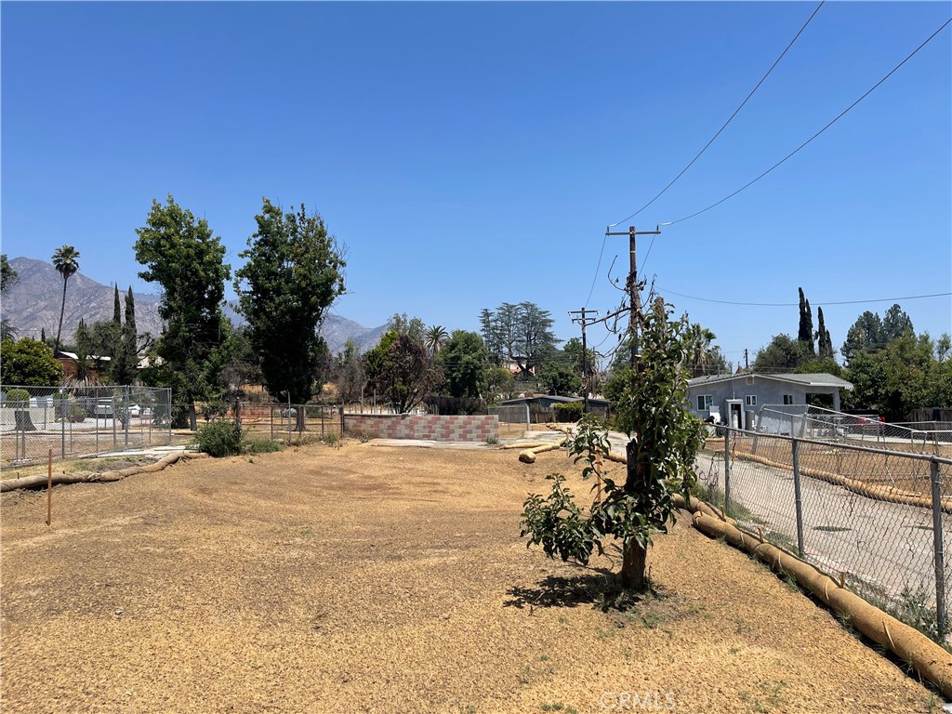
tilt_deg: +5.4
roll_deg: +0.9
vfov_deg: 54.9
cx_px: 476
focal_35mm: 25
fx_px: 688
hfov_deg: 69.4
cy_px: 357
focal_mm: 5.1
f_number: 1.6
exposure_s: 1/3922
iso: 32
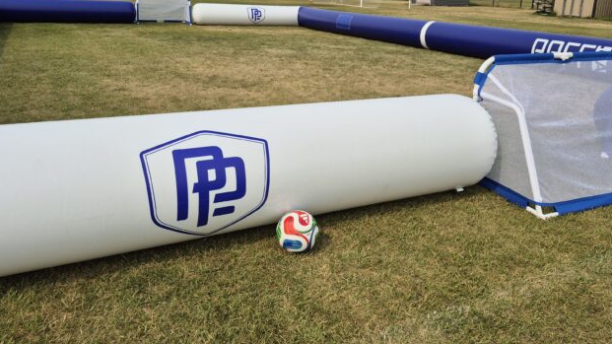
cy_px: 123
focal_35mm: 31
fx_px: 503
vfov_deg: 37.5
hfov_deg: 62.4
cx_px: 343
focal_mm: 5.4
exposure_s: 1/2960
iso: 25
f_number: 1.8
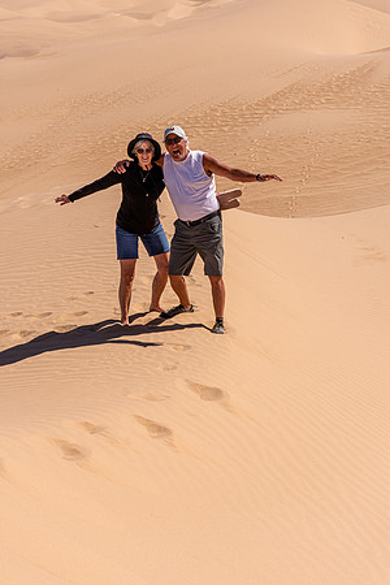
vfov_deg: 24.2
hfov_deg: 16.3
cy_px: 292
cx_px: 195
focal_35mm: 84
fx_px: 1365
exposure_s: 1/350
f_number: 8
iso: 100
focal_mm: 56
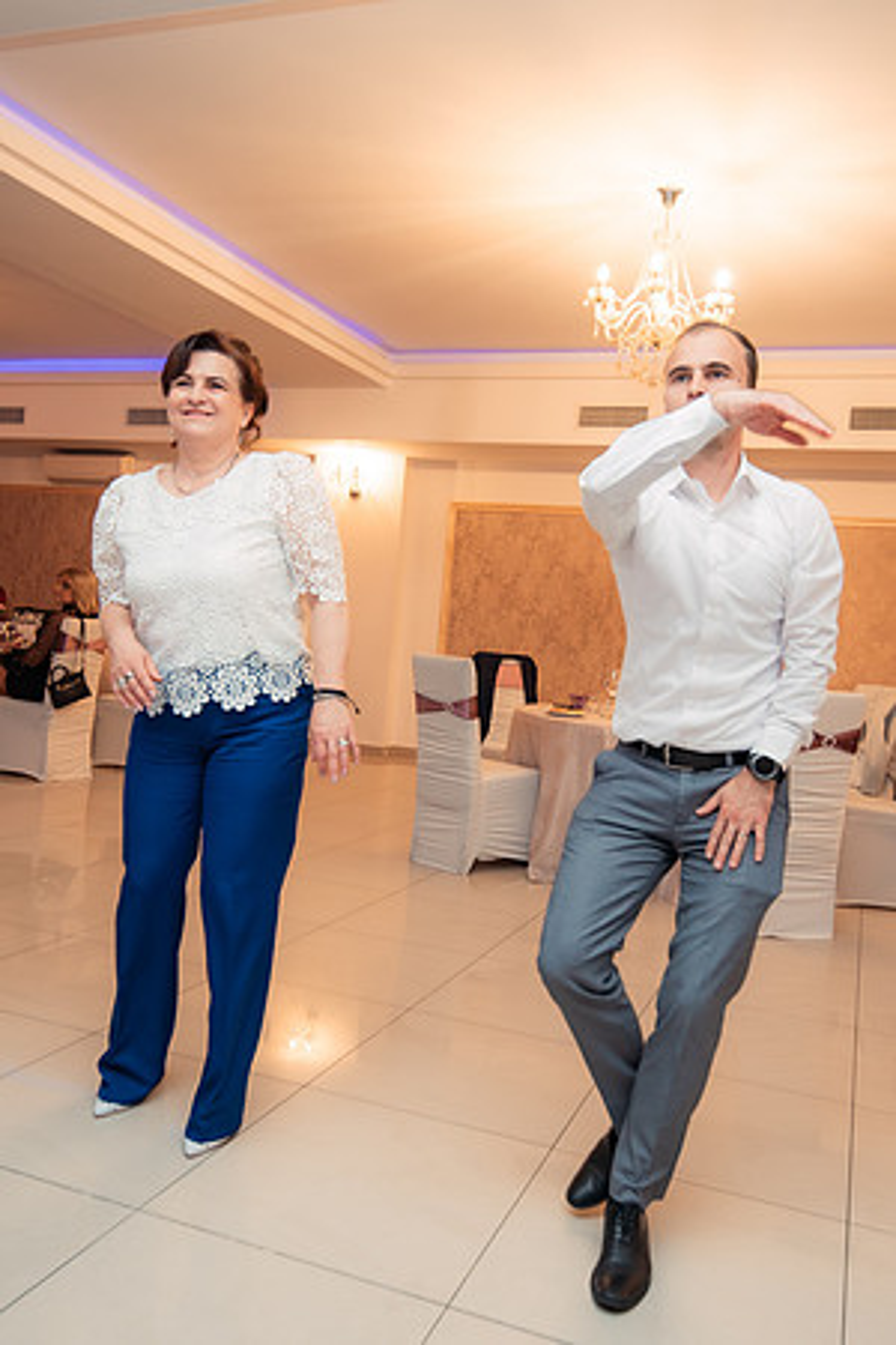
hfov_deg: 45.6
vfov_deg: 64.6
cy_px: 672
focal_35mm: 28
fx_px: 1063
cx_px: 491
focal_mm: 19
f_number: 2.8
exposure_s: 1/200
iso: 1600
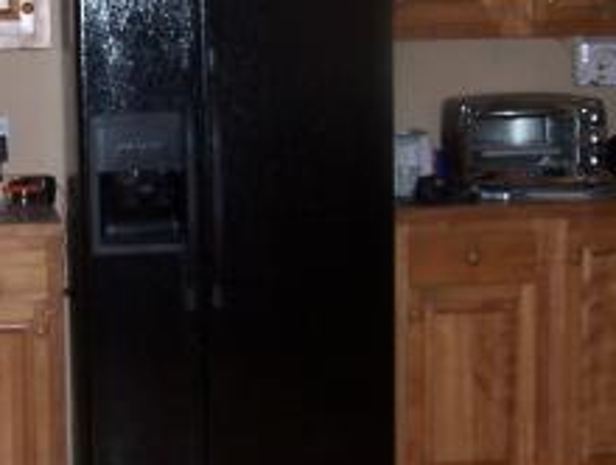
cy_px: 204
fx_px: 1783
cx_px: 84
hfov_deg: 19.3
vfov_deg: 14.8
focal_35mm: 100
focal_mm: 6.3
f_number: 2.8
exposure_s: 1/60
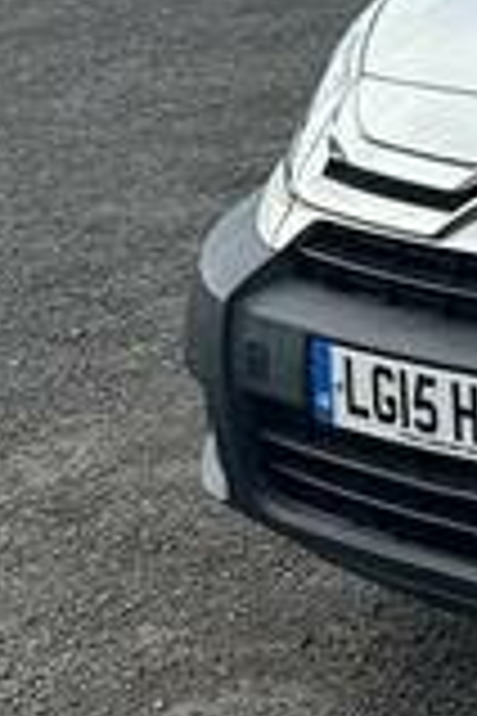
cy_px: -23
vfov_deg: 14.3
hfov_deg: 8.4
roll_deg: -0.7
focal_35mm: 141
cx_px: 1350
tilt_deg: -5.1
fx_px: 2802
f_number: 1.78
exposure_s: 1/3861
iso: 80
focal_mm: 6.86
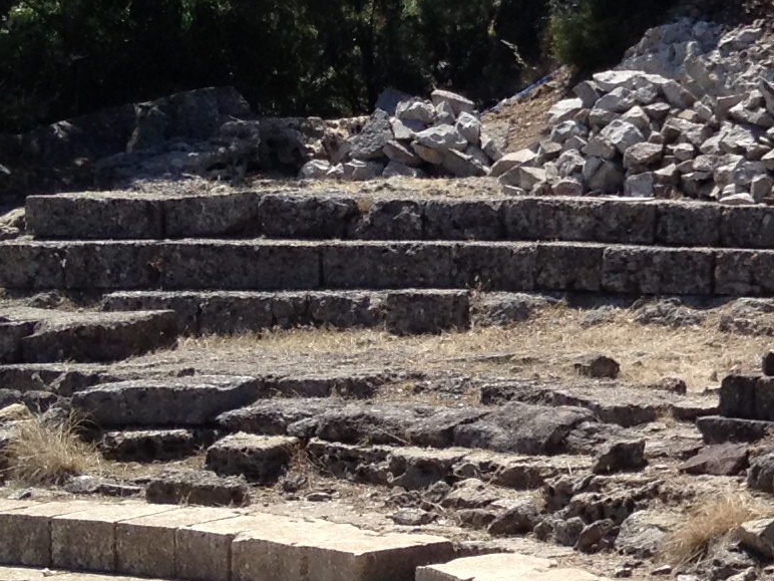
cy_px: 193
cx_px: 1226
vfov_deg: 10.0
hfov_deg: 12.6
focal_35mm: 148
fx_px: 3309
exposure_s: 1/1284
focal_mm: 4.28
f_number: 2.4
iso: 50
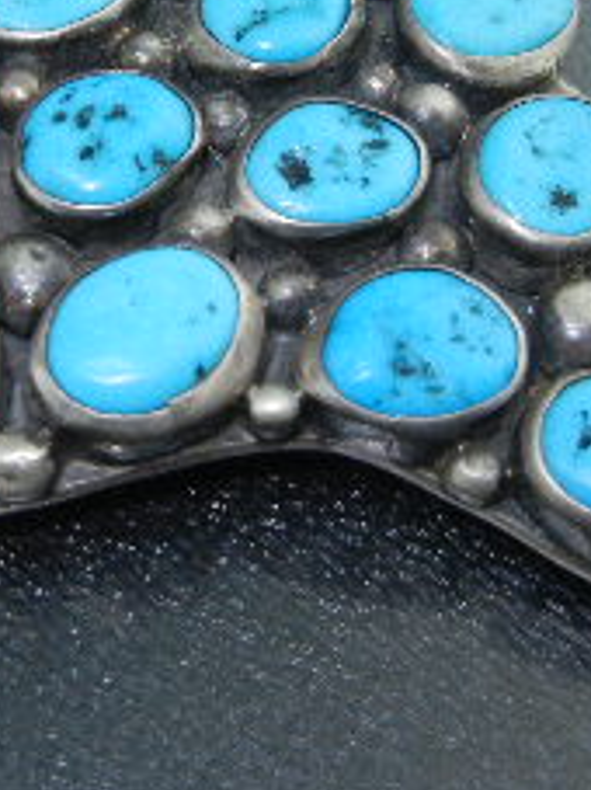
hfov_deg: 13.4
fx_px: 2506
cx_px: 177
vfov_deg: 17.8
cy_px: 167
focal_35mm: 110
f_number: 7.4
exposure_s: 1/30
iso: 594
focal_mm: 7.1
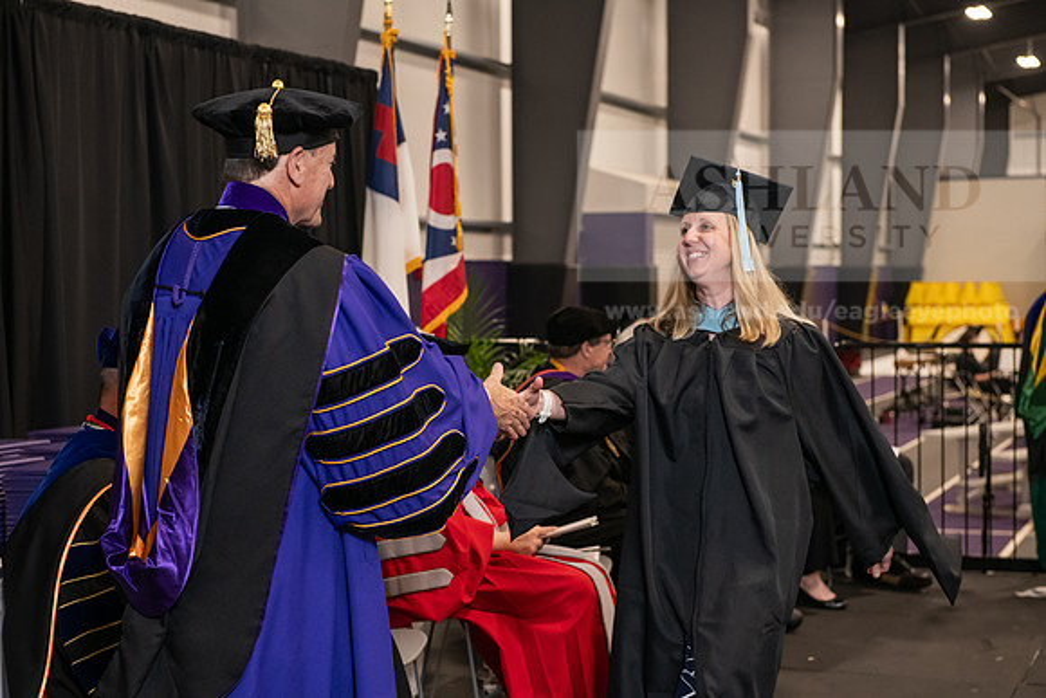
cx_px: 523
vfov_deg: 19.5
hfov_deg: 28.8
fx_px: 2034
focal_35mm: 70
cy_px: 349
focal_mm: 70
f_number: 5
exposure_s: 1/125
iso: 2000
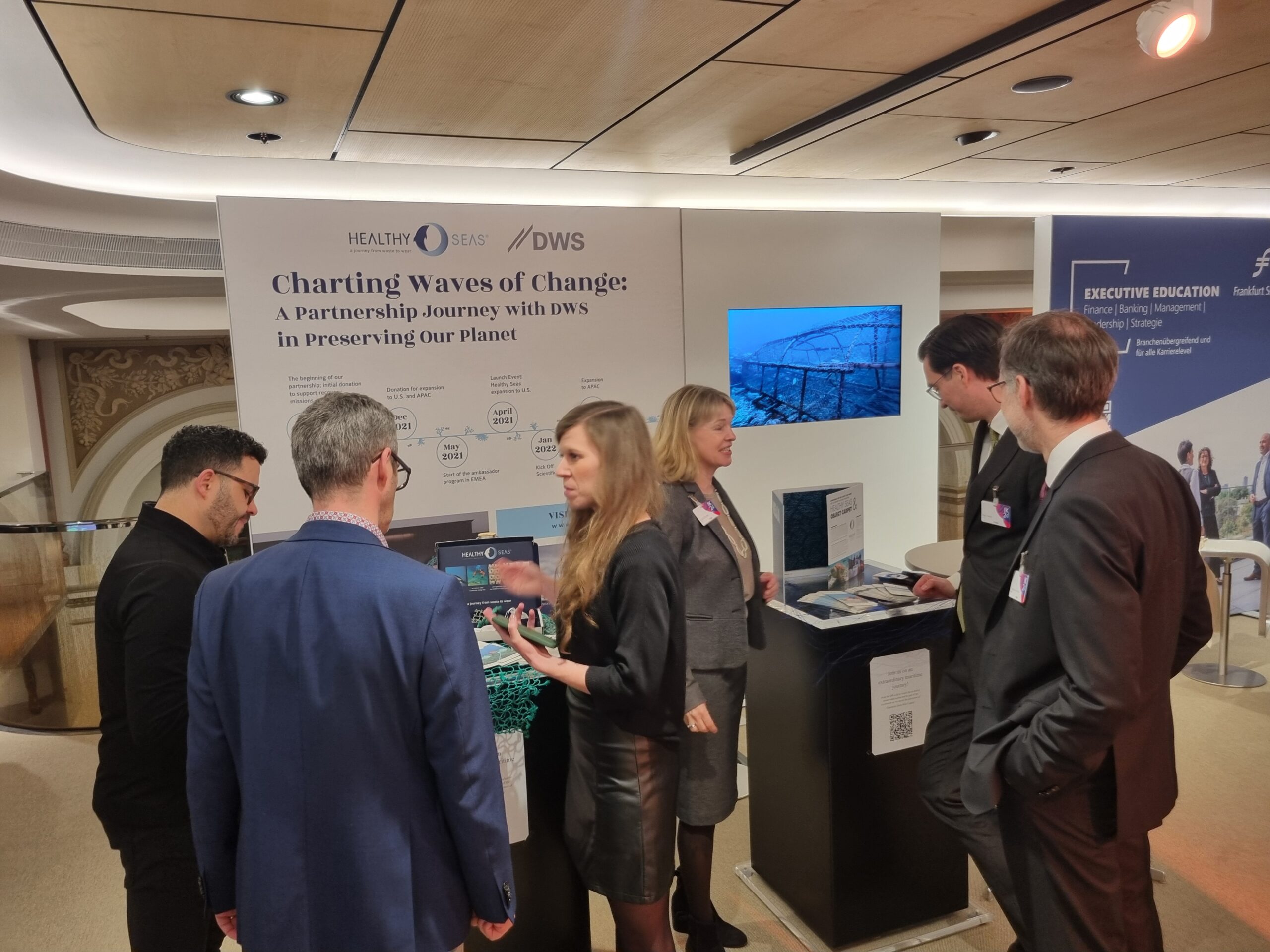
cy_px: 476
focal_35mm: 26
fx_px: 954
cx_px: 635
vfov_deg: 53.1
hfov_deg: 67.3
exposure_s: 1/31
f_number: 1.8
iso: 80
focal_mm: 5.4
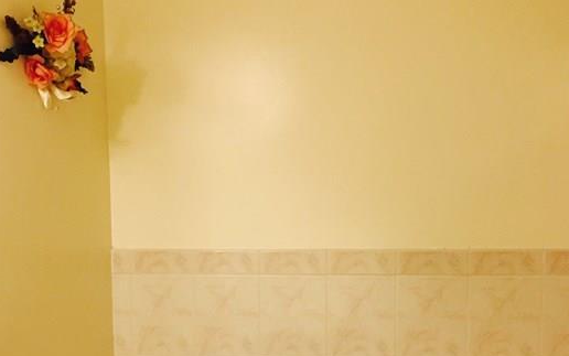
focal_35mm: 61
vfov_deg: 20.8
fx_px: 946
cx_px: 243
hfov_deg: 33.4
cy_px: 334
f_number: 2.2
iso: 50
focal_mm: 4.15
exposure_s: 1/30
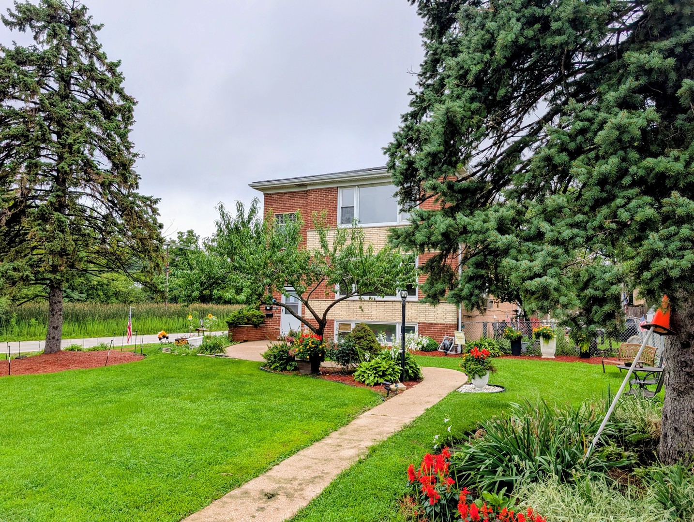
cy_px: 261
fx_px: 482
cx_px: 347
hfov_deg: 71.5
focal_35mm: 24
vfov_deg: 56.9
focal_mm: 6.9
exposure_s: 1/255
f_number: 1.68
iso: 21
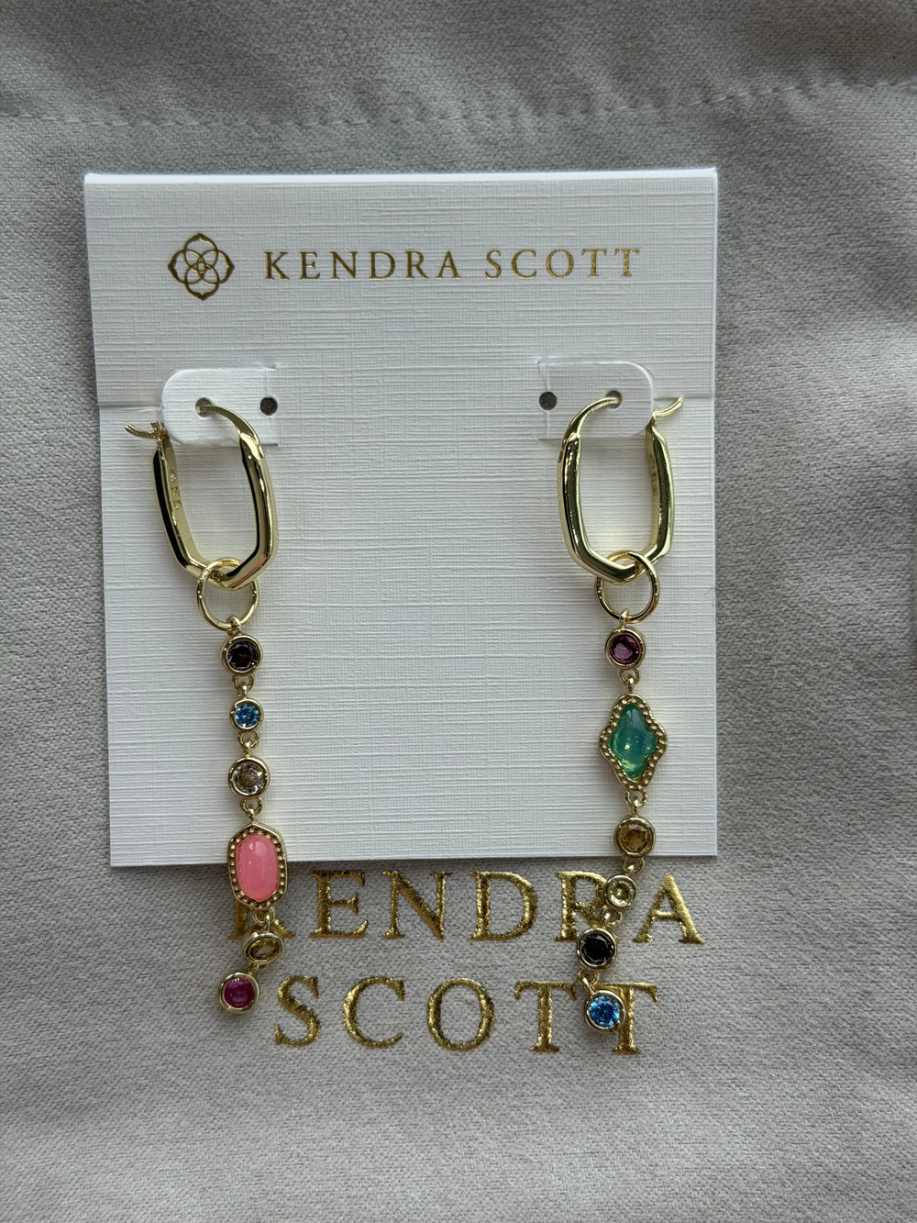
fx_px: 1695
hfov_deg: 30.3
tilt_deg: -73.3
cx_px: 458
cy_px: 612
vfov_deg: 39.7
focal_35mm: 48
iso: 50
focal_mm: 6.76
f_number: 1.78
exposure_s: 1/136
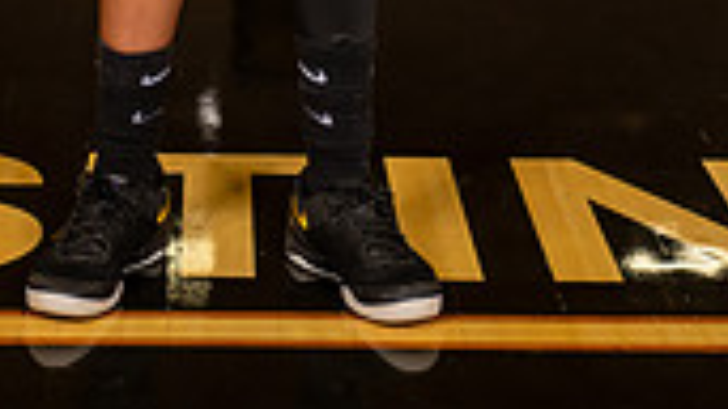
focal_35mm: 127
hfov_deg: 16.9
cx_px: 285
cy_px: -516
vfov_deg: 8.8
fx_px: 2450
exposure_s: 1/400
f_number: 7.1
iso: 640
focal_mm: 46
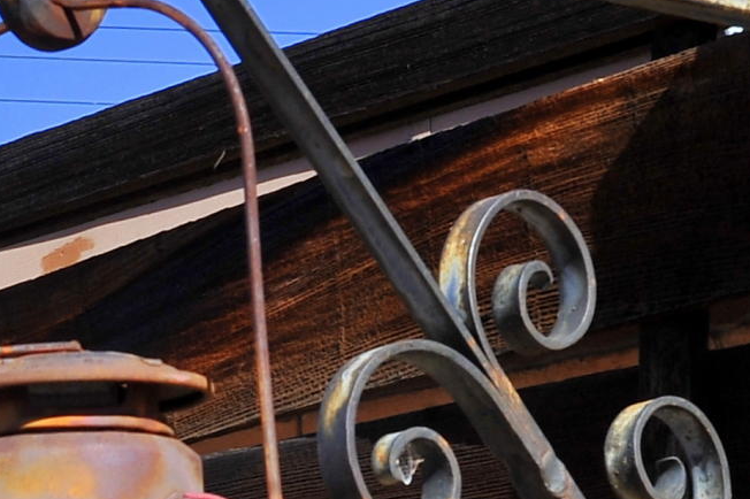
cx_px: -582
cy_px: 836
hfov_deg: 11.8
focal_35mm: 161
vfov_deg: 8.3
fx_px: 3352
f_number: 14
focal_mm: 35
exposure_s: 1/320
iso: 320
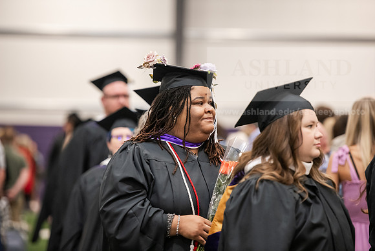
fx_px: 1875
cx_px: 188
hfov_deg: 11.4
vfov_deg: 7.6
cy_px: 126
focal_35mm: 180
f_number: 3.2
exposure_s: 1/200
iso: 2500
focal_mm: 180
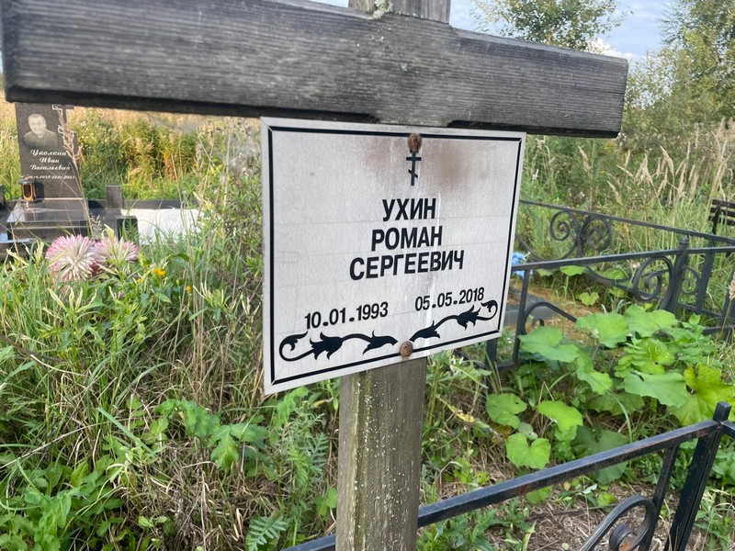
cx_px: 368
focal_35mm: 26
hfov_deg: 67.3
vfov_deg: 53.1
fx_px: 552
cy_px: 276
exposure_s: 1/461
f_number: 1.6
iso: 32
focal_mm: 4.2
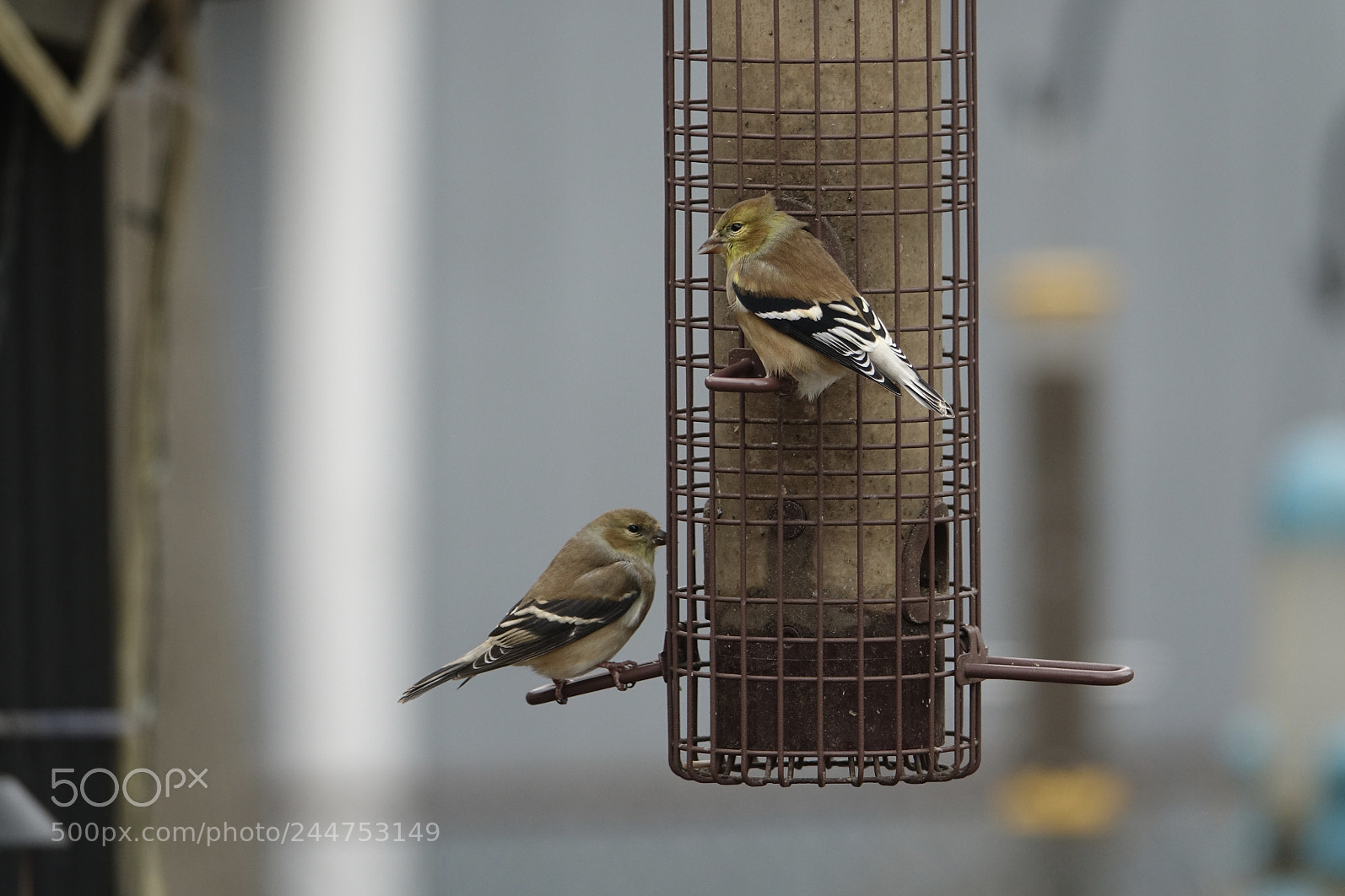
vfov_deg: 2.6
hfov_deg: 3.8
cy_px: 449
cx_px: 673
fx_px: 20020
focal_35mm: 536
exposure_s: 1/250
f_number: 4
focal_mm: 195.64
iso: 250
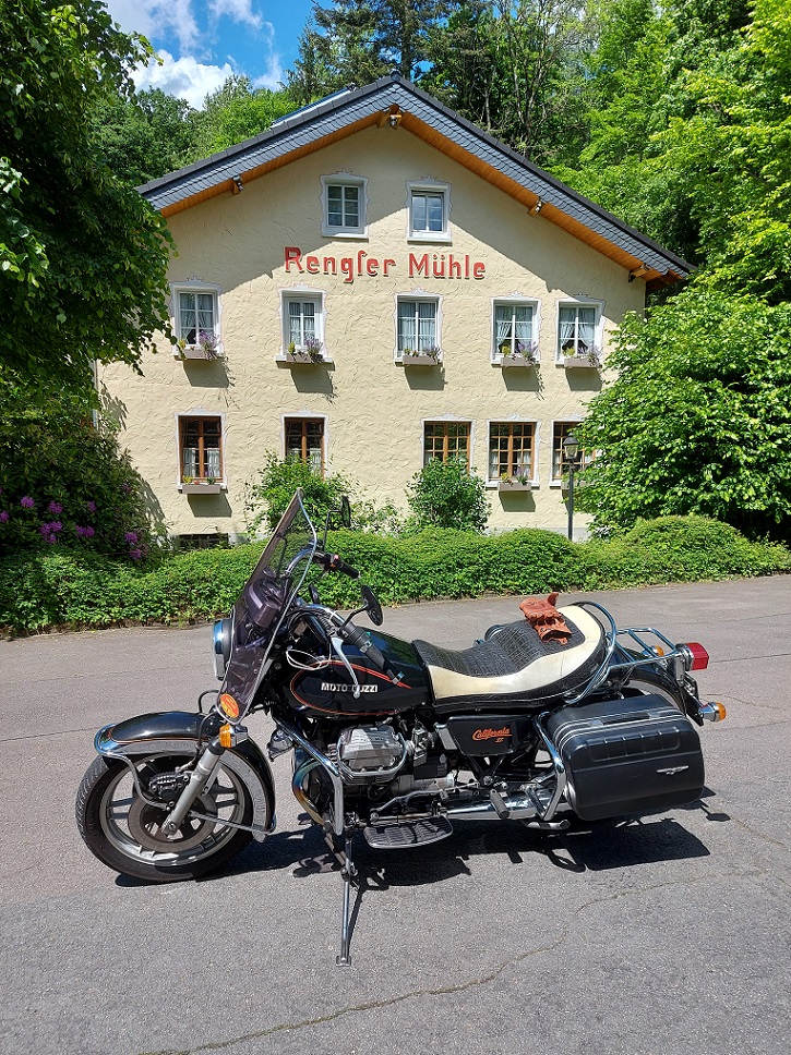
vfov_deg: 71.6
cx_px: 396
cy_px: 528
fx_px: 732
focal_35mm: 24
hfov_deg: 56.8
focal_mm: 5.23
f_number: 1.8
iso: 32
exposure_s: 1/1106
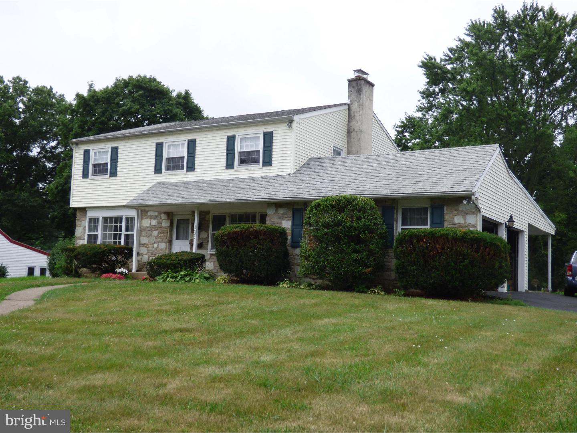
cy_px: 216
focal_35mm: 39
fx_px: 650
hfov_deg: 47.9
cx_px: 288
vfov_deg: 36.8
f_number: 3.5
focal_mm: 6.8
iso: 100
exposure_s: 1/800
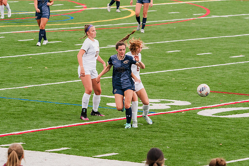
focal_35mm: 301
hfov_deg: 6.8
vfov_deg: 4.6
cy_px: 73
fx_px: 2082
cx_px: 139
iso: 800
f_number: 5.6
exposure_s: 1/1600
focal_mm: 200
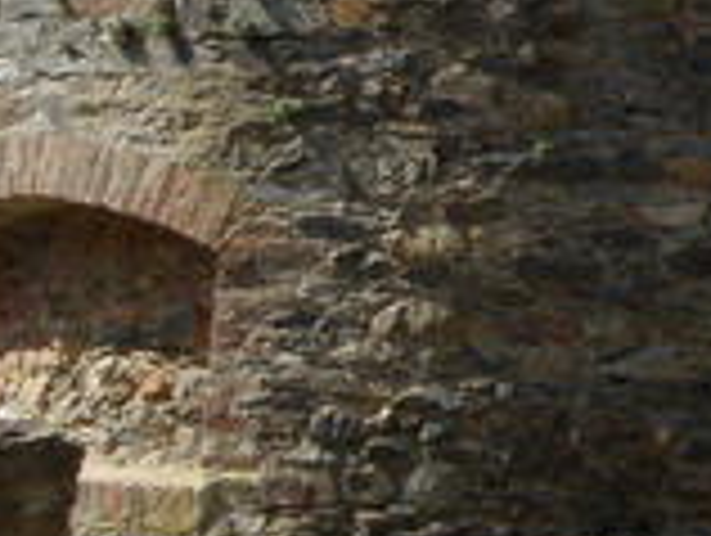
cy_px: -86
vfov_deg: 13.8
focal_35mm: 105
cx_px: 1418
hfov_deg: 15.2
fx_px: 2160
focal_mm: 4.6
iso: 64
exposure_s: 1/160
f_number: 5.6
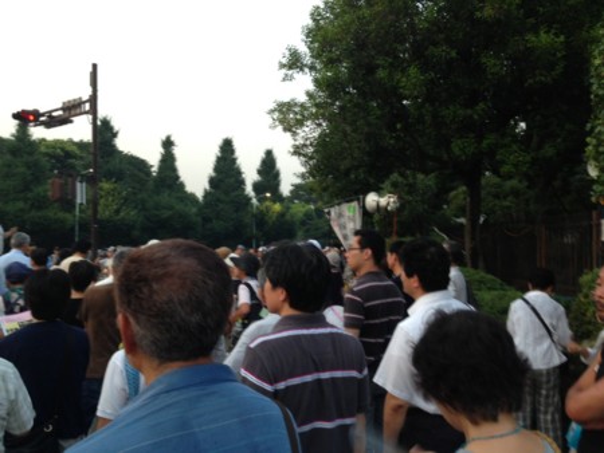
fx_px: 576
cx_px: 302
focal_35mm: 33
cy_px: 226
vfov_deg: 43.0
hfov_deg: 55.3
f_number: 2.4
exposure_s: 1/20
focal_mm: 4.13
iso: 80
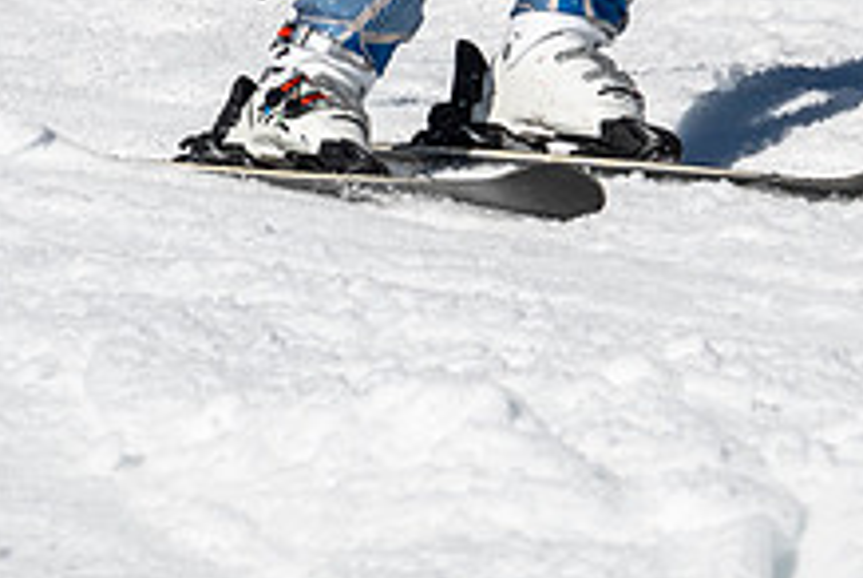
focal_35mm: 2105
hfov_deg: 1.0
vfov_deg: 0.7
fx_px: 50529
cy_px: -150
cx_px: 516
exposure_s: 1/2000
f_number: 8
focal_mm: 400
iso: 200
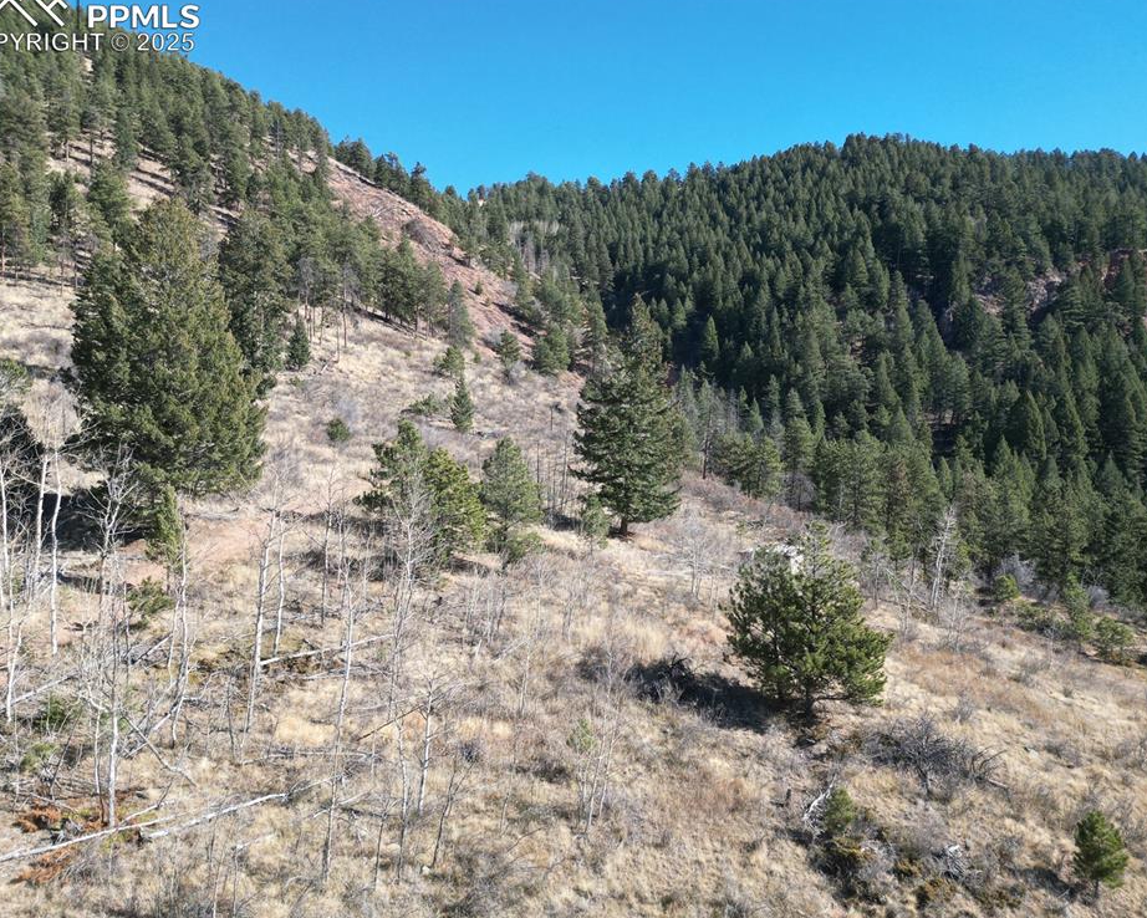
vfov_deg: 54.9
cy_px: 460
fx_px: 883
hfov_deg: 66.0
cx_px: 587
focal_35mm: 26
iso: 110
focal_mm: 6.72
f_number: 1.7
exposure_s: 1/1250
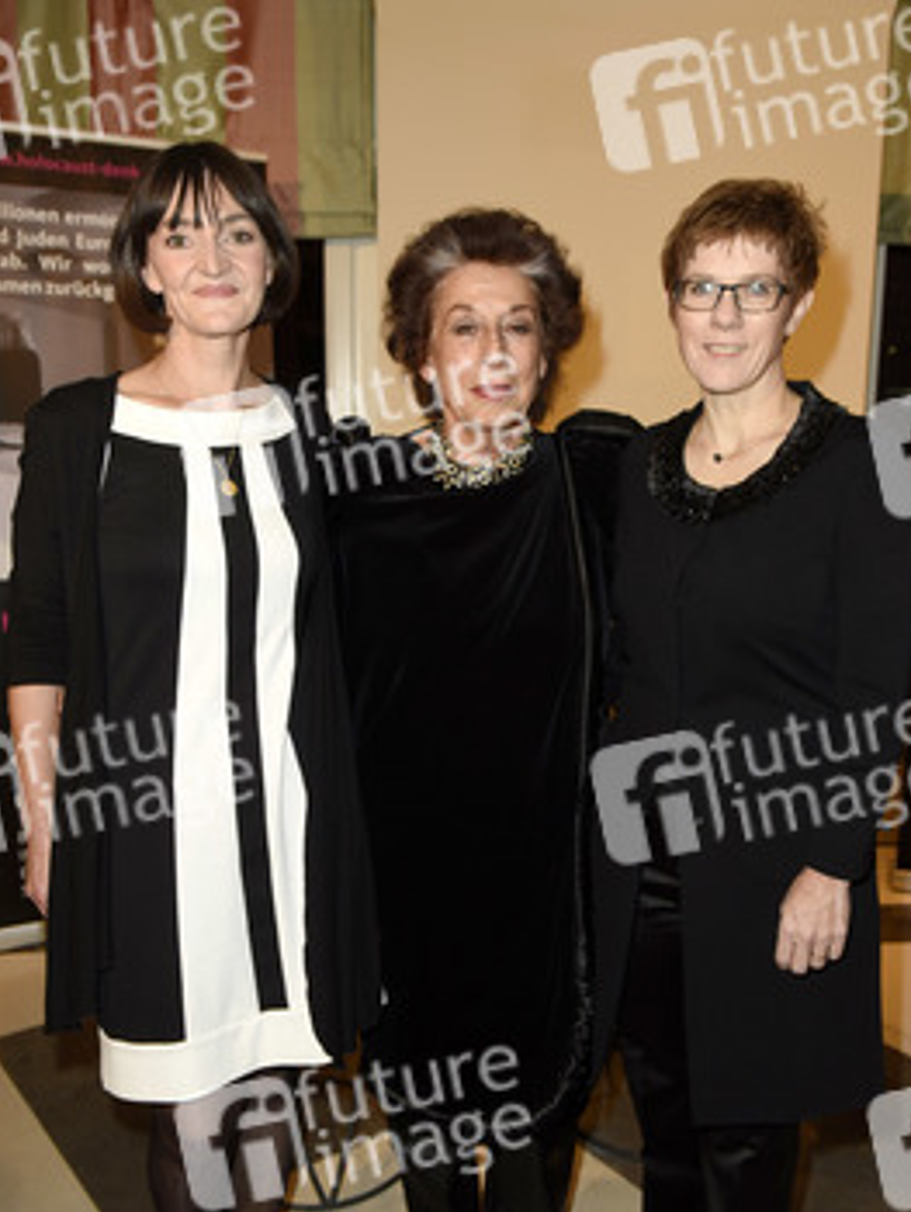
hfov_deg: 41.8
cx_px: 454
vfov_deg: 53.9
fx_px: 1192
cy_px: 609
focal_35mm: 34
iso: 1000
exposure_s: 1/160
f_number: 5
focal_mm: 31
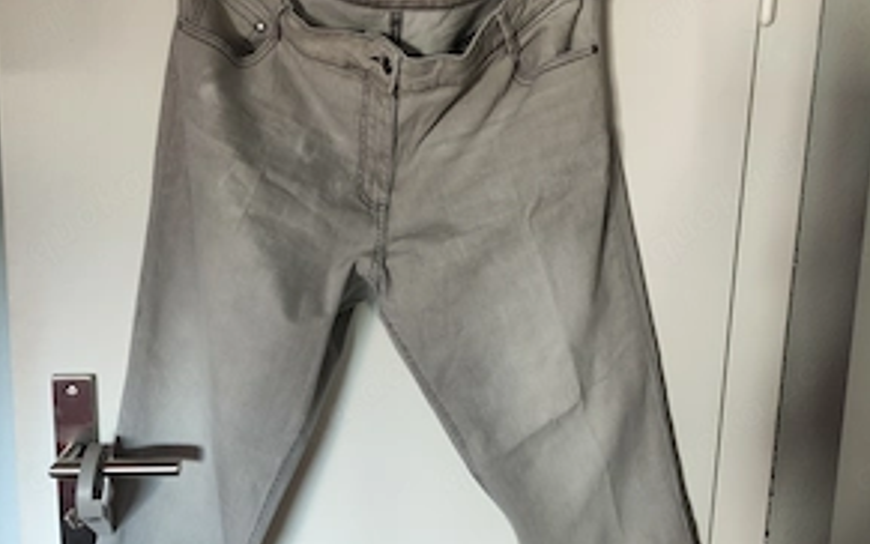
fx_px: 830
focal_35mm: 35
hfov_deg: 55.3
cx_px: 428
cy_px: 242
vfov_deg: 36.3
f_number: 1.9
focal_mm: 6.92
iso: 393
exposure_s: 1/50
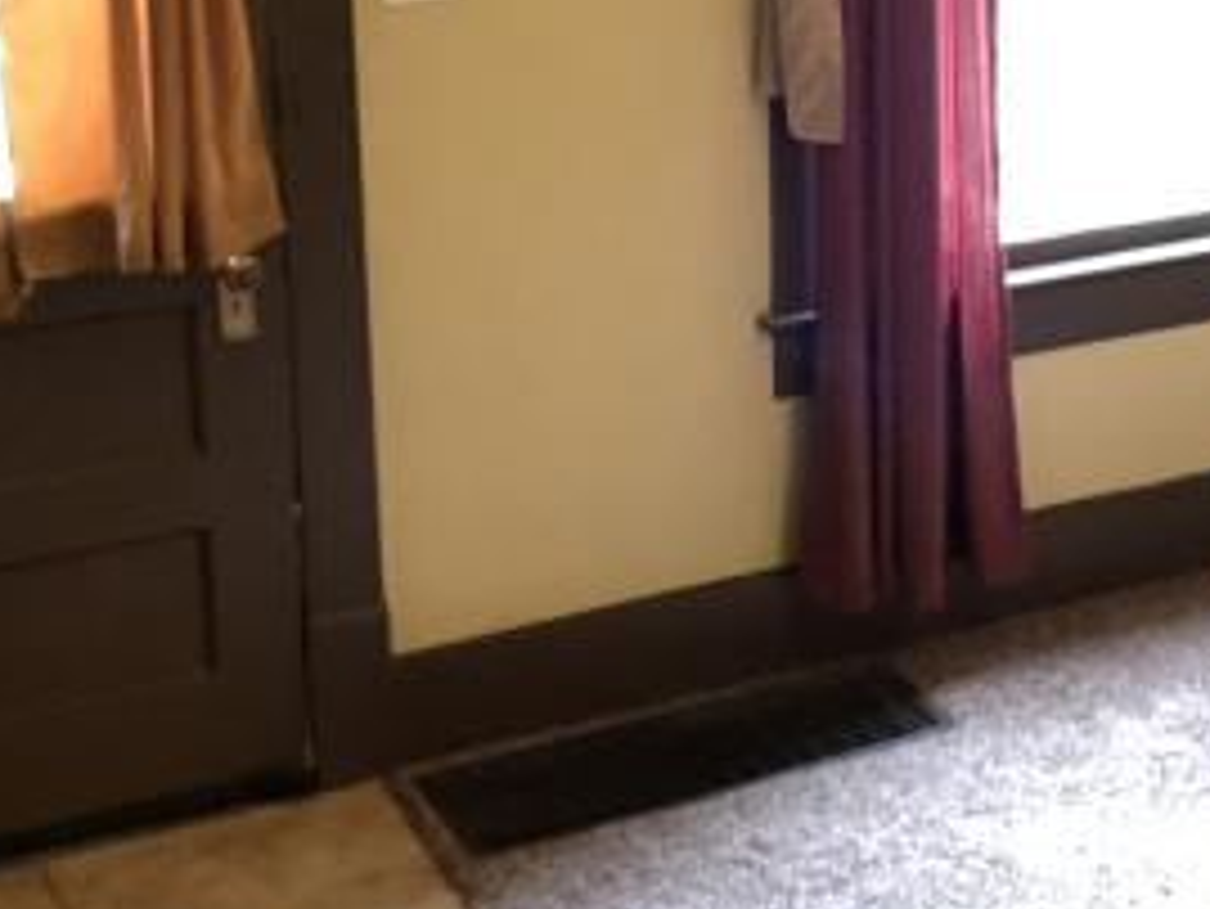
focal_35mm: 76
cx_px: 985
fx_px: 2658
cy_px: 36
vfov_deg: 19.0
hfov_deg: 25.2
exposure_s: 1/30
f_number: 2.2
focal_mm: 2.87
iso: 250
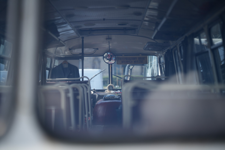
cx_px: 112
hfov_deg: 23.9
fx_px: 531
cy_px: 75
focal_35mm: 85
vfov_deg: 16.1
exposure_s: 1/2000
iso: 100
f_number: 1.4
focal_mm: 85
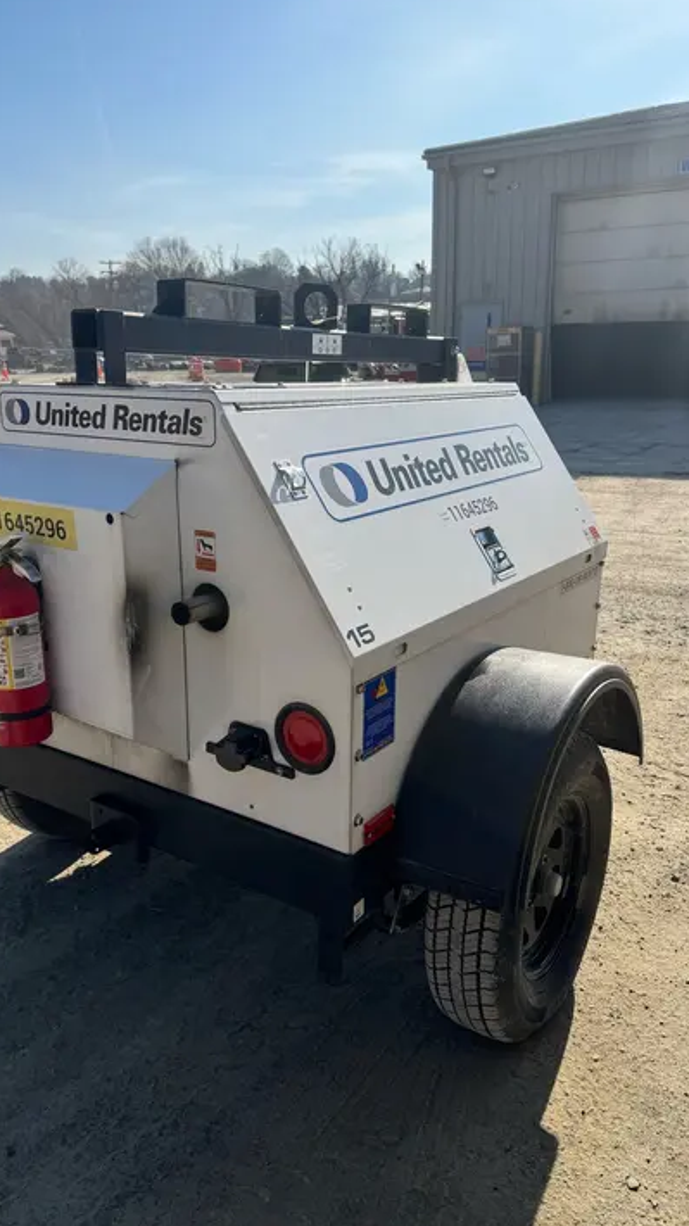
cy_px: 621
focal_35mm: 27
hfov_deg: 42.8
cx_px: 325
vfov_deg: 69.9
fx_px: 878
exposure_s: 1/5348
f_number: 1.78
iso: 80
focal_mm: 6.76
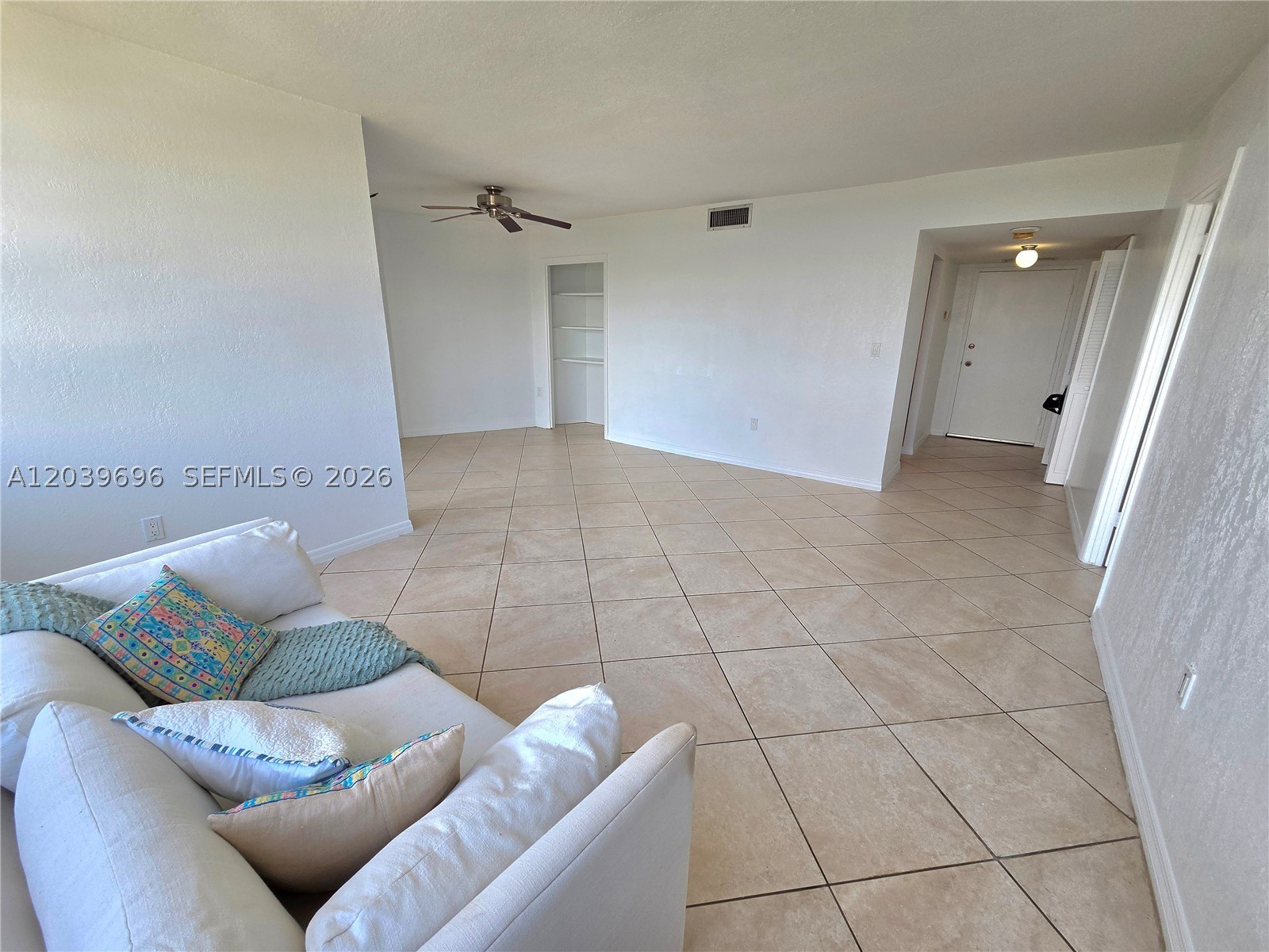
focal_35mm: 13
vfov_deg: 89.9
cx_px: 634
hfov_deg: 106.2
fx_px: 477
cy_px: 476
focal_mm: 2.2
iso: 100
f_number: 2.2
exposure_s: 1/385
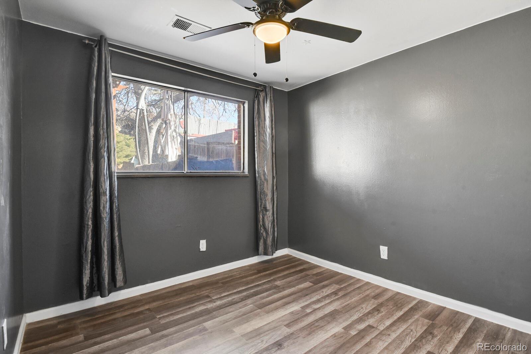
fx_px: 251
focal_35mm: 17
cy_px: 177
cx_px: 266
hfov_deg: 93.3
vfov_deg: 70.4
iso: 2200
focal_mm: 17
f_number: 8
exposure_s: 1/20
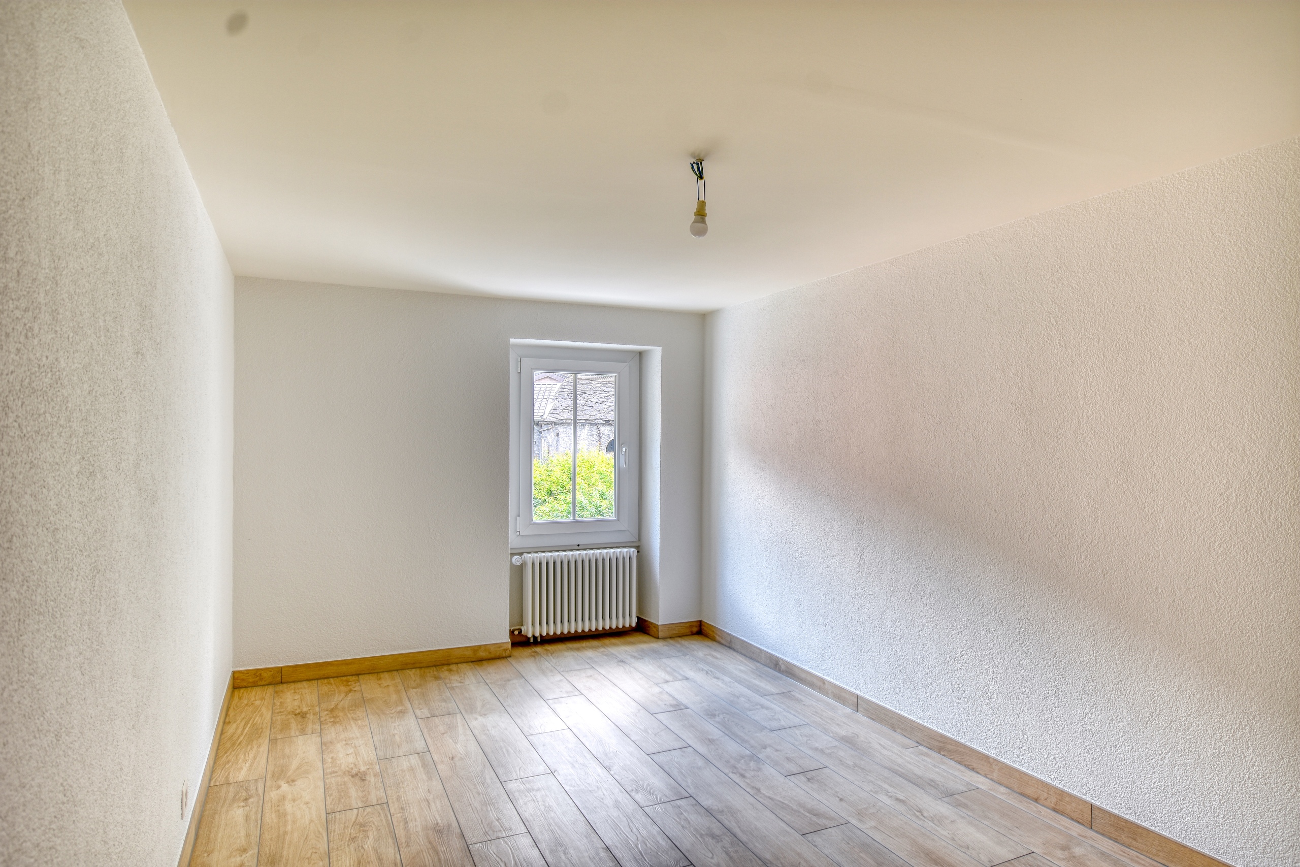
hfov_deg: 81.2
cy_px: 434
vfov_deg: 59.5
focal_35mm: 21
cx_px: 650
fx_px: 758
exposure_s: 1/40
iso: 100
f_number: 5
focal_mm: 14
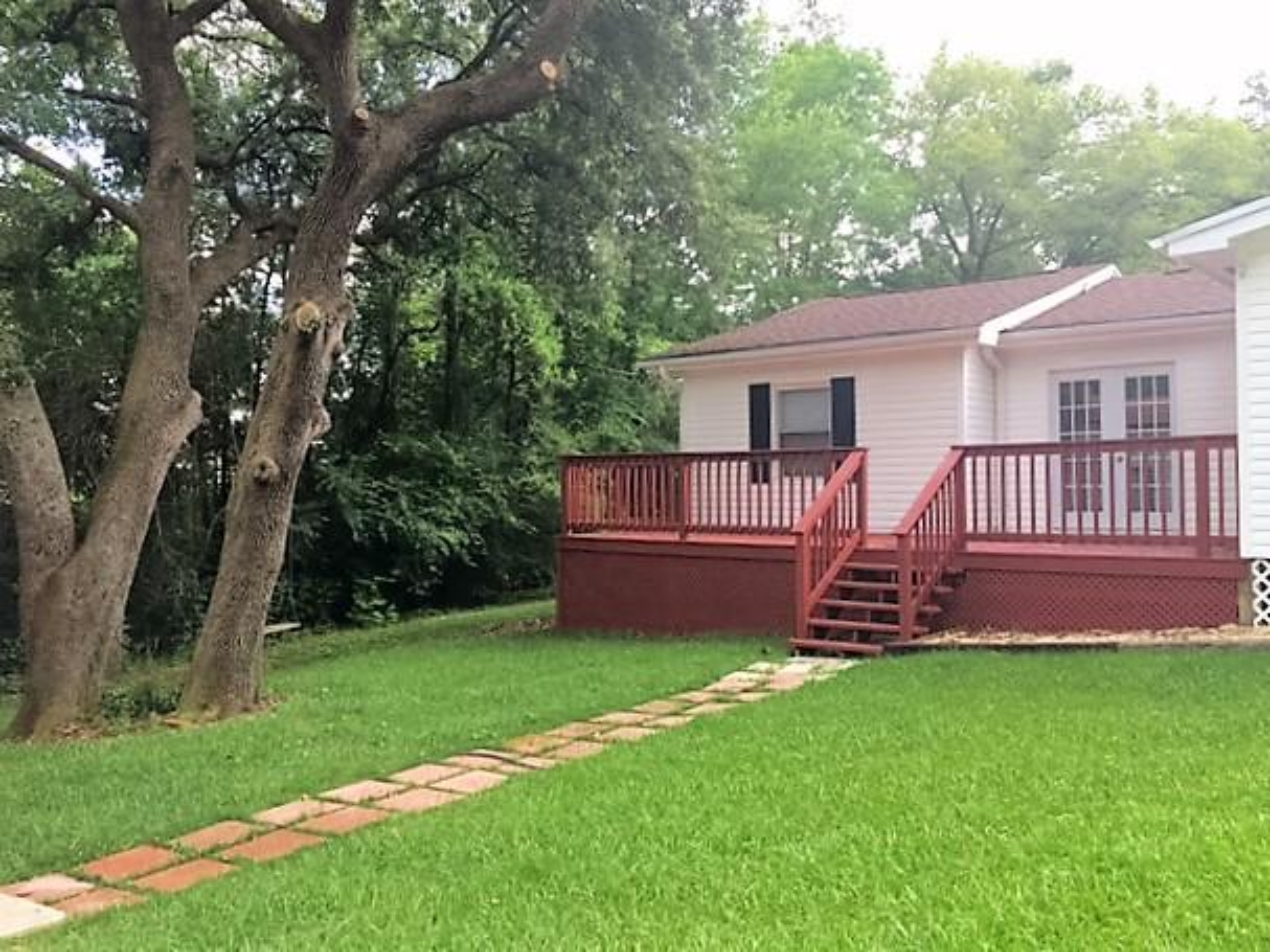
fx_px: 1064
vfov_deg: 48.2
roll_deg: -2.0
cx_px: 635
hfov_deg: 61.7
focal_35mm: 29
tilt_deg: +0.8
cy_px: 476
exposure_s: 1/120
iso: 32
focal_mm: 4.15
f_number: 2.2
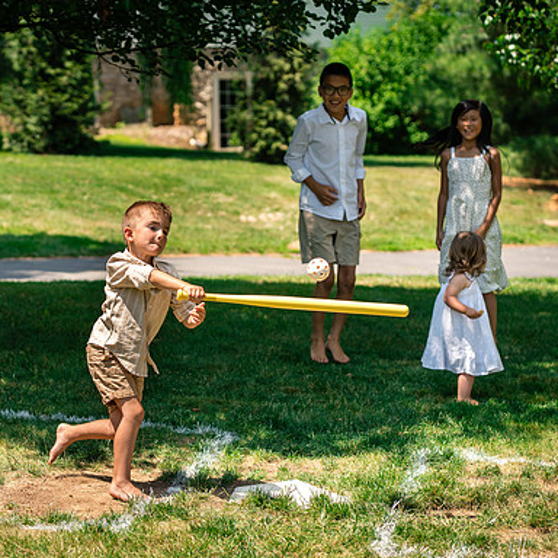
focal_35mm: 109
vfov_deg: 16.0
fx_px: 1988
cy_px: 280
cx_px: 234
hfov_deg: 16.0
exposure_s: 1/2500
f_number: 3.5
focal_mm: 85
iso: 320
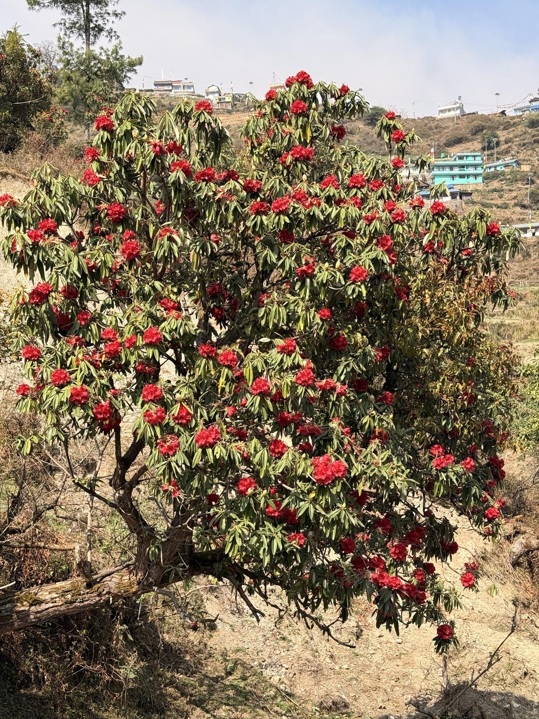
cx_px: 270
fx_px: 997
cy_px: 360
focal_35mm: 48
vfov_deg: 39.7
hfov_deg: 30.3
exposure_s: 1/2208
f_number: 1.78
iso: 80
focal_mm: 6.76
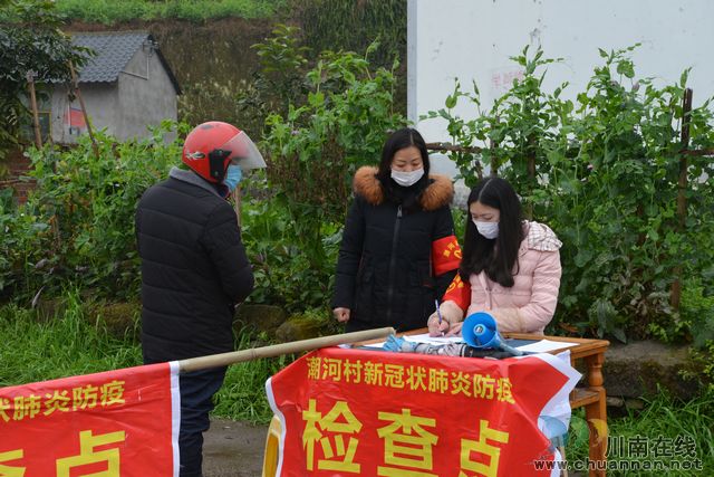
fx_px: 1230
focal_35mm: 62
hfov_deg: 32.4
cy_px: 238
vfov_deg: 21.9
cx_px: 357
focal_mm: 62
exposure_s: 1/250
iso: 1600
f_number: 8
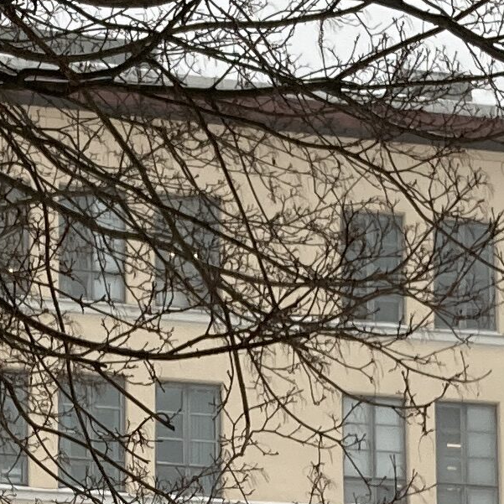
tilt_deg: +11.6
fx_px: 2734
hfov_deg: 10.5
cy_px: 677
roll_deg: -0.4
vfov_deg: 10.3
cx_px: 132
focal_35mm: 166
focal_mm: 3.99
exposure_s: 1/121
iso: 40
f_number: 1.8
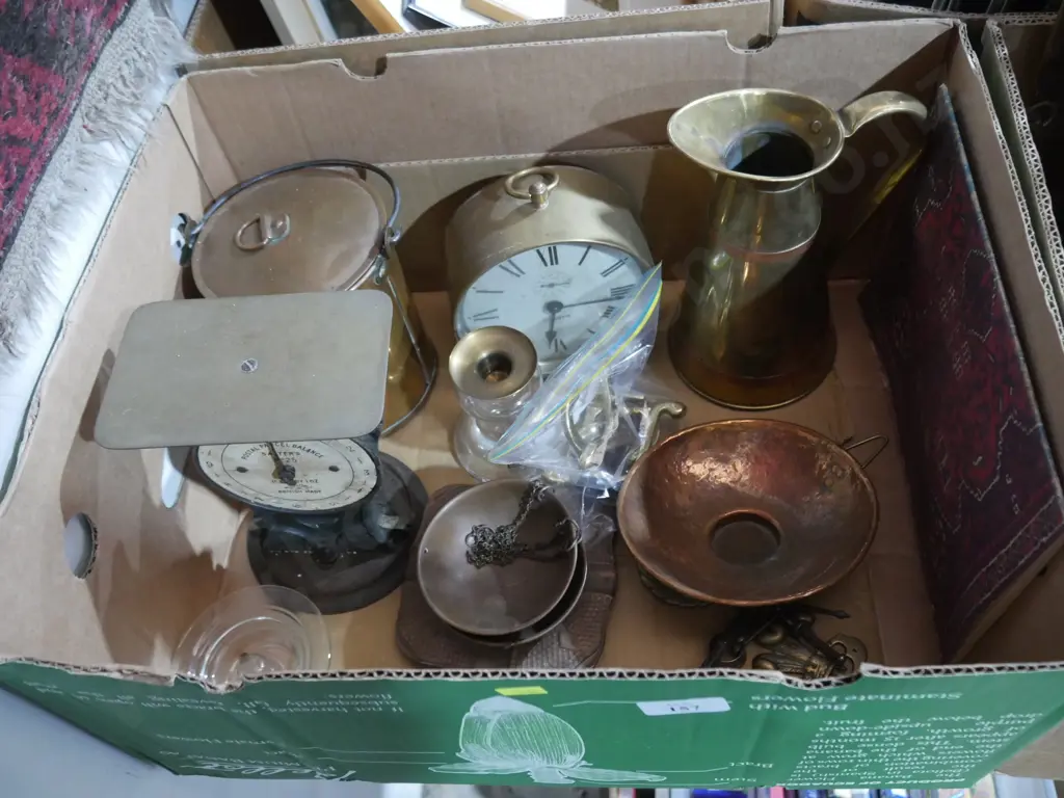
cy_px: 399
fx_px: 922
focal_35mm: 30
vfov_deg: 46.8
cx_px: 532
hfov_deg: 60.0
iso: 3200
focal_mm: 15
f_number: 3.6
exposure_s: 1/50
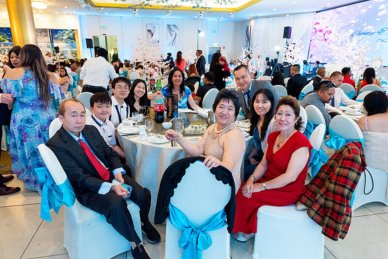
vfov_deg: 53.2
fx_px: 259
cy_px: 130
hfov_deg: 73.7
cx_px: 194
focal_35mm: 24
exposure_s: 1/160
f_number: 5.6
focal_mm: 24
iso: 3200
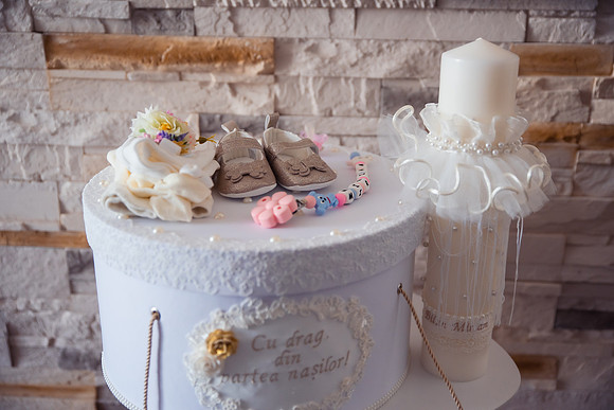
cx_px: 307
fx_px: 785
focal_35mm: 46
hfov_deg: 42.7
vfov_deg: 29.3
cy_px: 205
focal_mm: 46
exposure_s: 1/160
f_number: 2.8
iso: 1000
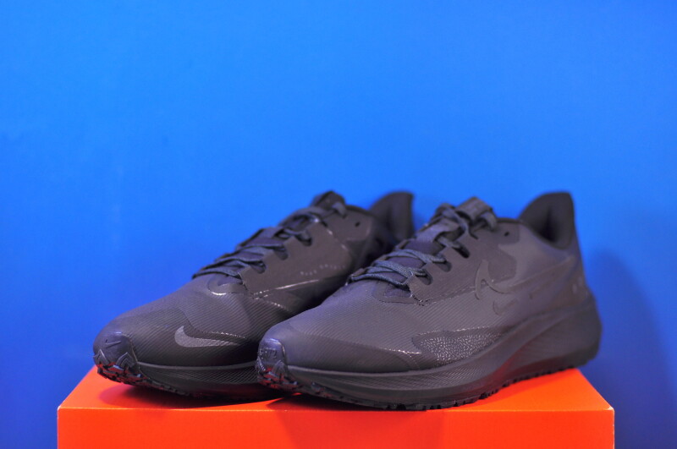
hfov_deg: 27.0
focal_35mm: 75
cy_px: 224
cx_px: 338
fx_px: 1408
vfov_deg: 18.1
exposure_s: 1/320
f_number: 2
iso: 250
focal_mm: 50
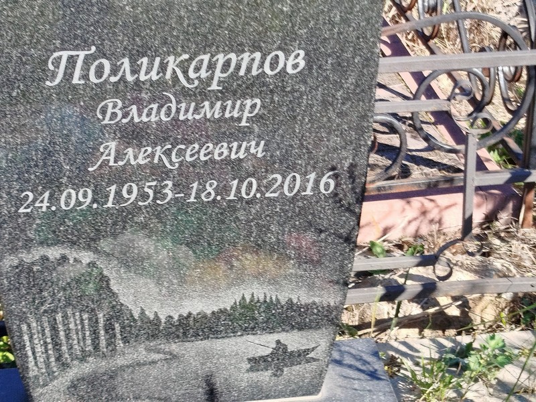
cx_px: 268
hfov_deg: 61.7
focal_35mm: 29
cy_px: 201
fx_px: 449
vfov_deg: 48.2
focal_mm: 5.31
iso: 50
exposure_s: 1/251
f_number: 1.7
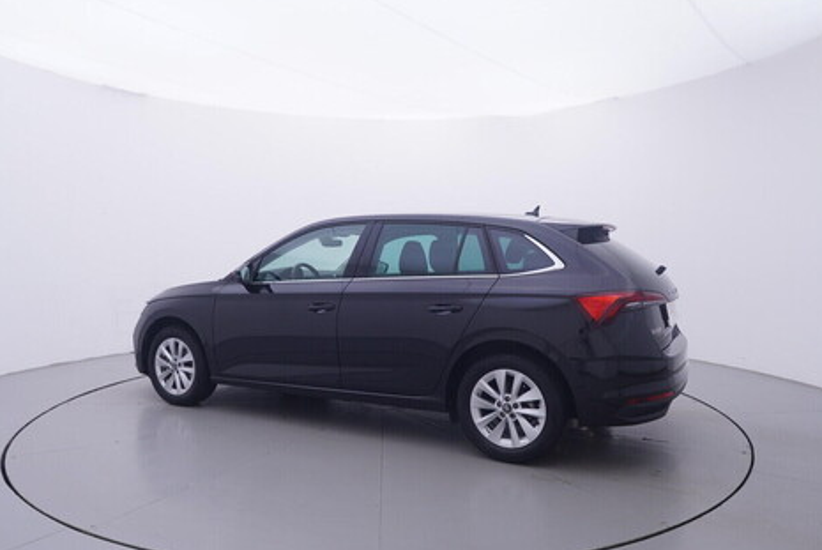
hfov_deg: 68.1
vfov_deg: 48.7
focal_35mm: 27
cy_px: 284
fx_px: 608
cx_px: 397
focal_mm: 15
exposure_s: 1/80
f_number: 5
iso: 200
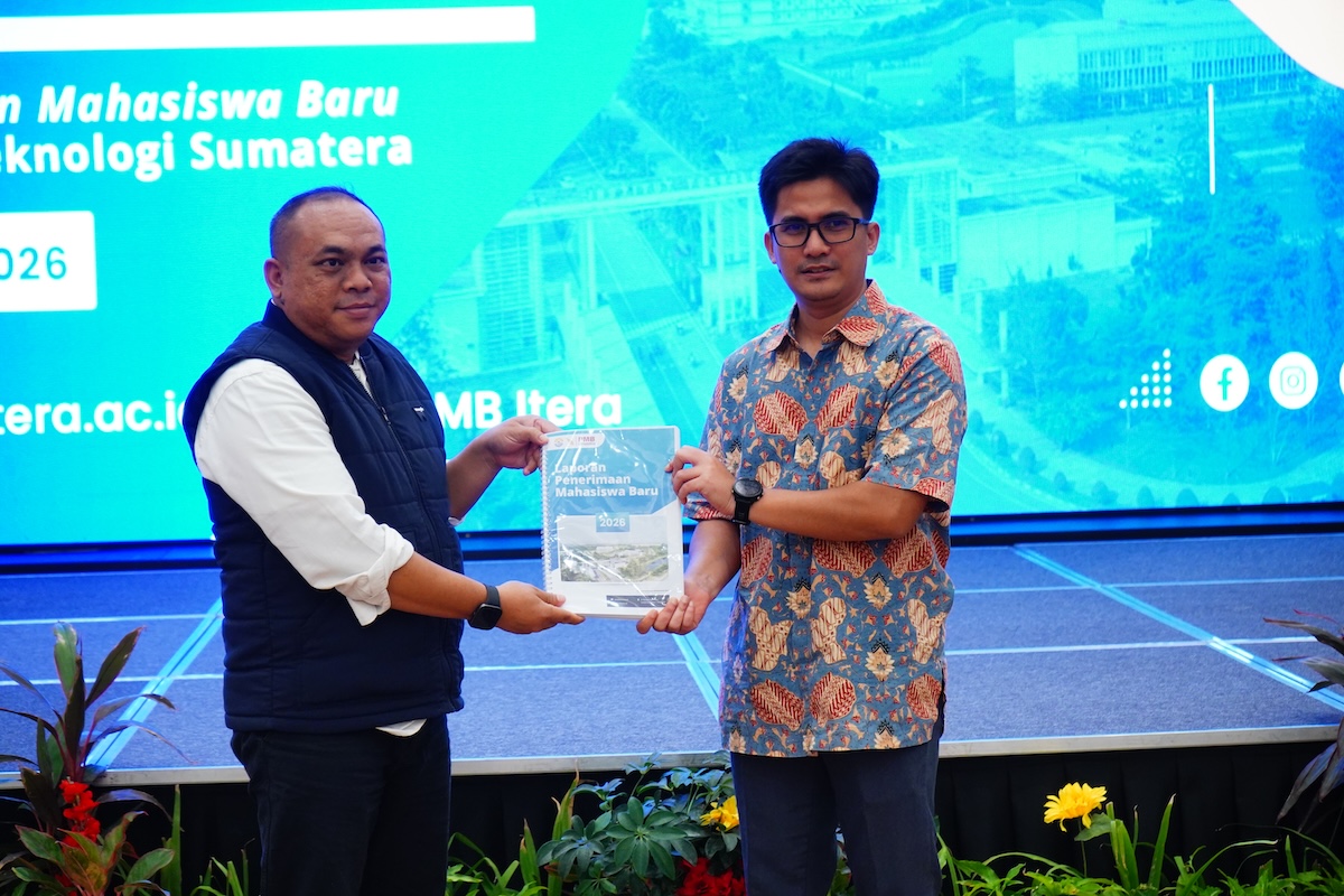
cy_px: 448
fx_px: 2613
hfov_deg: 28.8
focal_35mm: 70
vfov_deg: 19.5
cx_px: 672
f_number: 5.6
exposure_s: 1/125
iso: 4000
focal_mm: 70
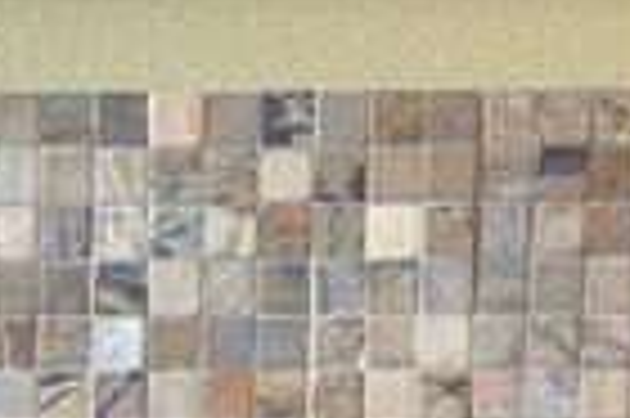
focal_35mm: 171
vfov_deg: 7.7
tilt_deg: -11.3
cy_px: 854
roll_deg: +0.1
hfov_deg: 11.9
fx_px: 2989
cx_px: -14
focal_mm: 6.76
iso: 200
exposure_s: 1/40
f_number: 1.78
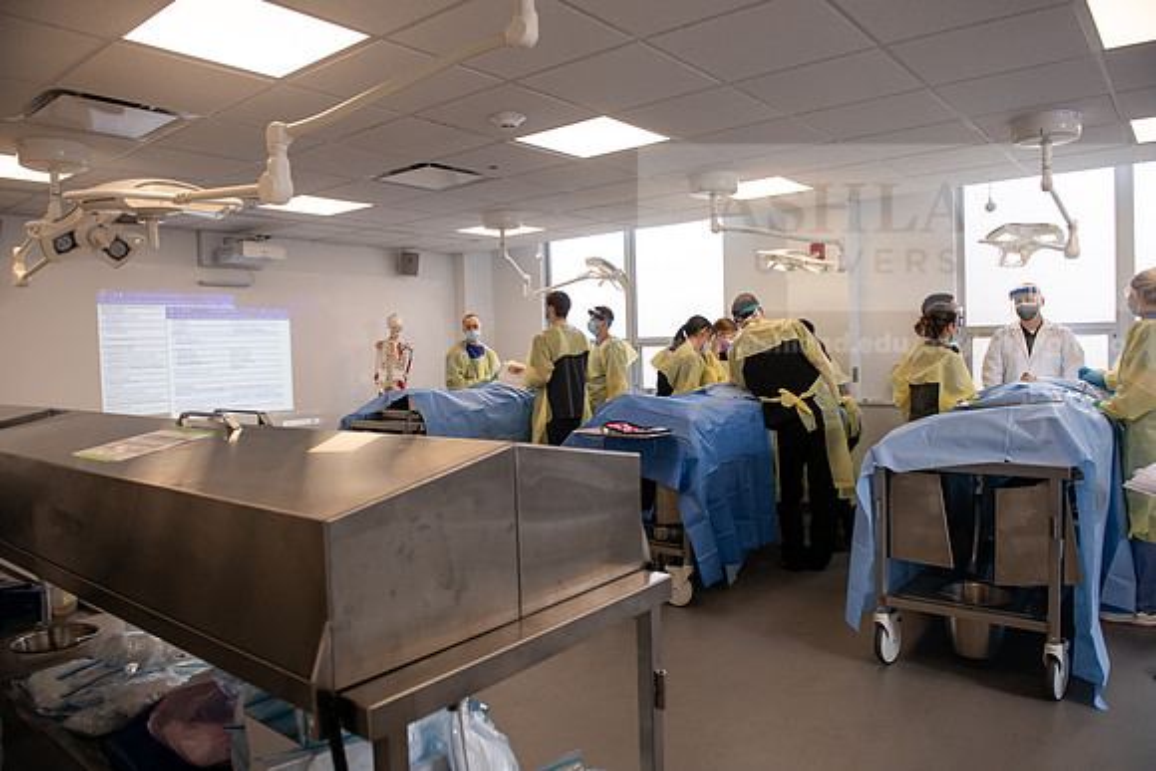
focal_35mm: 24
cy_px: 386
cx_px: 578
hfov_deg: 73.7
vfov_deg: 53.2
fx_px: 771
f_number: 4
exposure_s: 1/200
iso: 320
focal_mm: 24
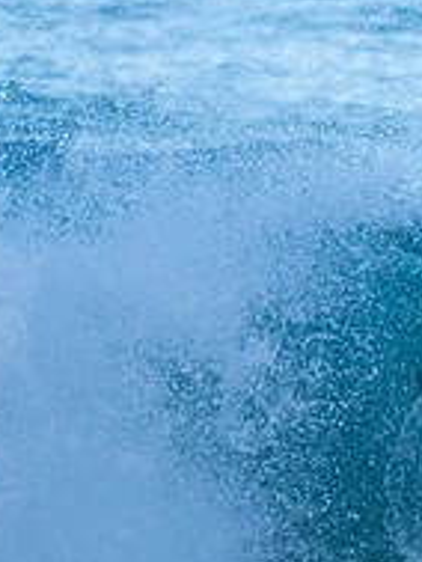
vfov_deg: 0.9
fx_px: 35947
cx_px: 722
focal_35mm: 2214
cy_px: 391
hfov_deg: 0.7
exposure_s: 1/1000
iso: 360
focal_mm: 500
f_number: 5.6
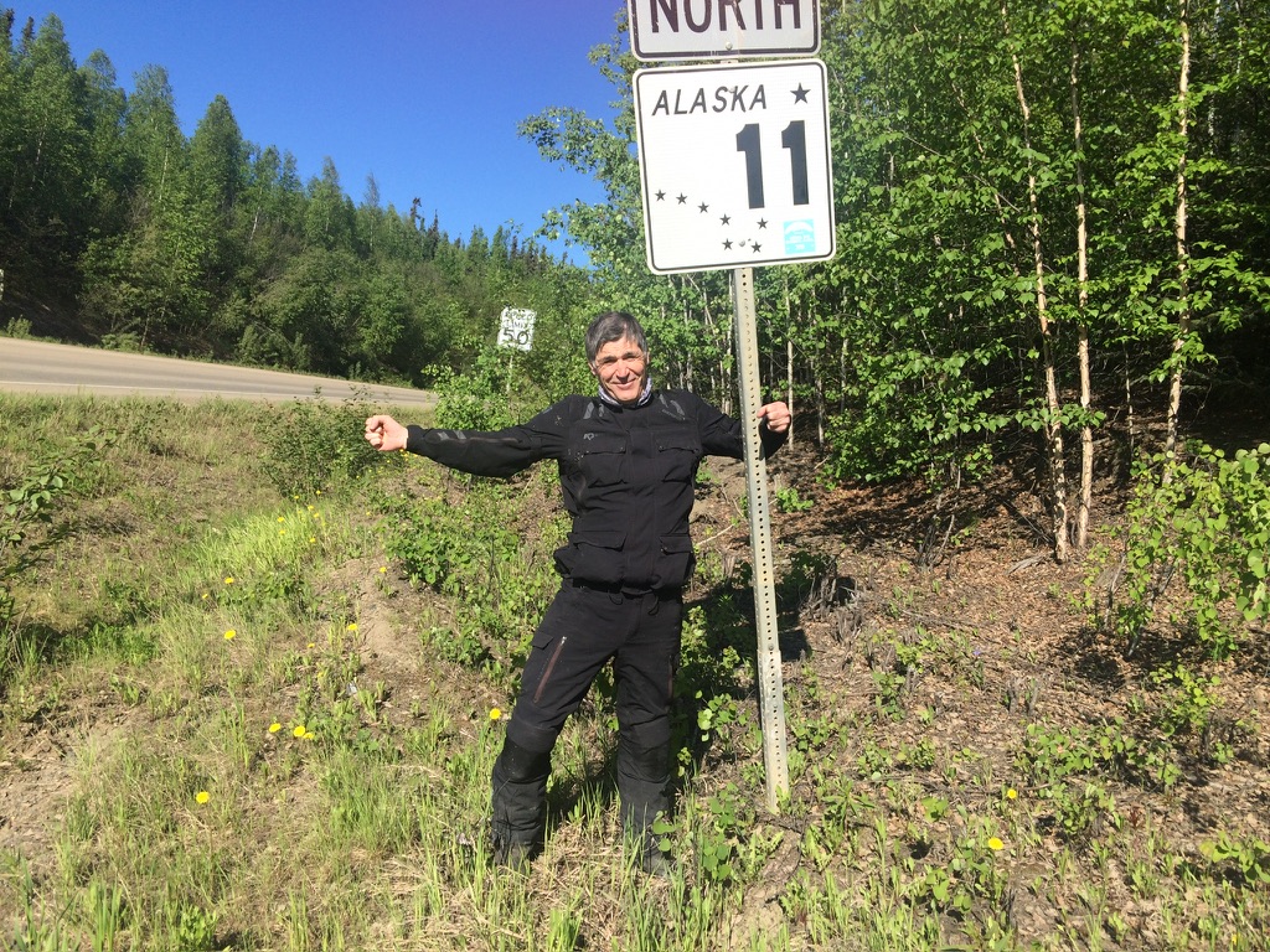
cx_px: 635
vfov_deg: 48.2
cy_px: 476
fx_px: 1064
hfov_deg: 61.7
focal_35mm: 29
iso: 32
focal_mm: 4.15
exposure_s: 1/1642
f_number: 2.2
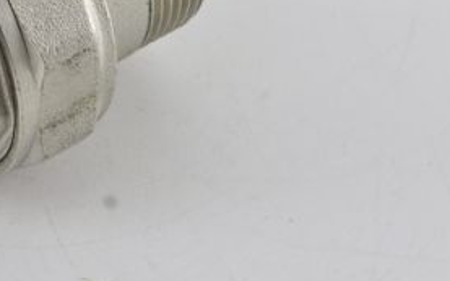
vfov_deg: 7.9
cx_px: -15
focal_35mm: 165
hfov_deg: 12.5
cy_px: 2
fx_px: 2023
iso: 320
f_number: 7.1
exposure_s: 1/100
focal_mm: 50
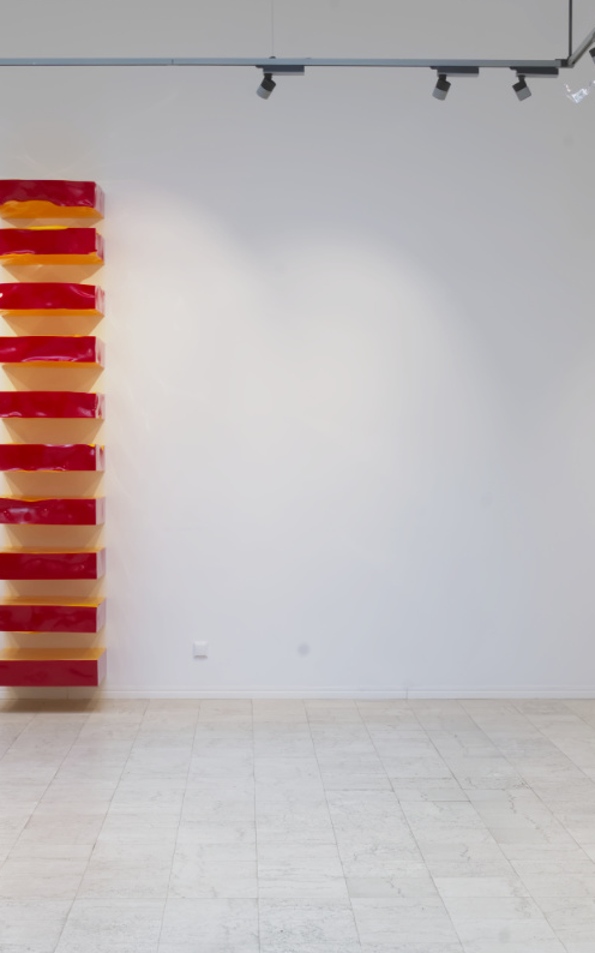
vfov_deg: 26.8
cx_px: 284
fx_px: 1998
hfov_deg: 16.9
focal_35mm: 77
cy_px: 474
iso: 640
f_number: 16
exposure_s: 1/8
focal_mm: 50
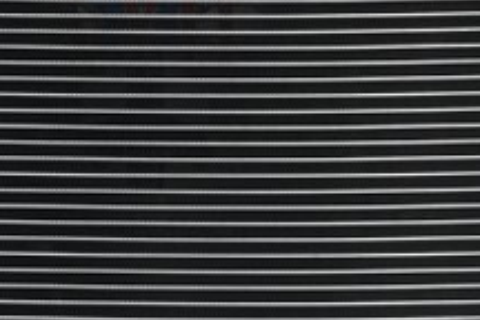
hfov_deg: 19.4
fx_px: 1392
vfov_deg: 13.1
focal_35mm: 104
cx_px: 129
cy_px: 244
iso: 360
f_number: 4.2
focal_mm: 25
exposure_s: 1/40
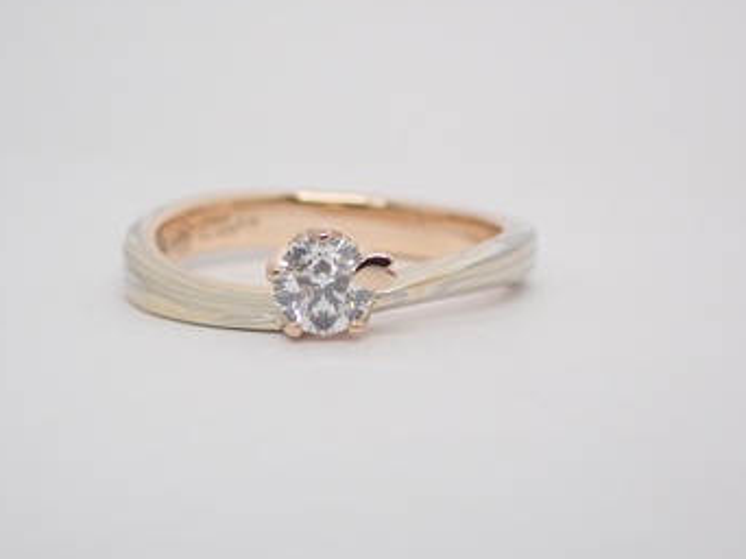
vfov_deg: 13.7
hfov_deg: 18.2
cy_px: 287
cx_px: 323
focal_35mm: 108
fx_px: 2326
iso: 200
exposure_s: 1/100
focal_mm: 14.62
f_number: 4.3
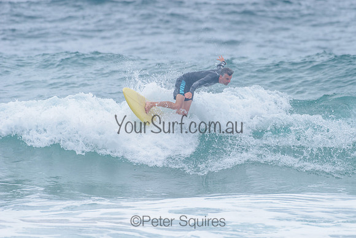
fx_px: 6061
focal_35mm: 613
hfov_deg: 3.4
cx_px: 218
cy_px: 96
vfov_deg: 2.2
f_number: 5.6
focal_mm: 500
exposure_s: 1/2000
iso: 180
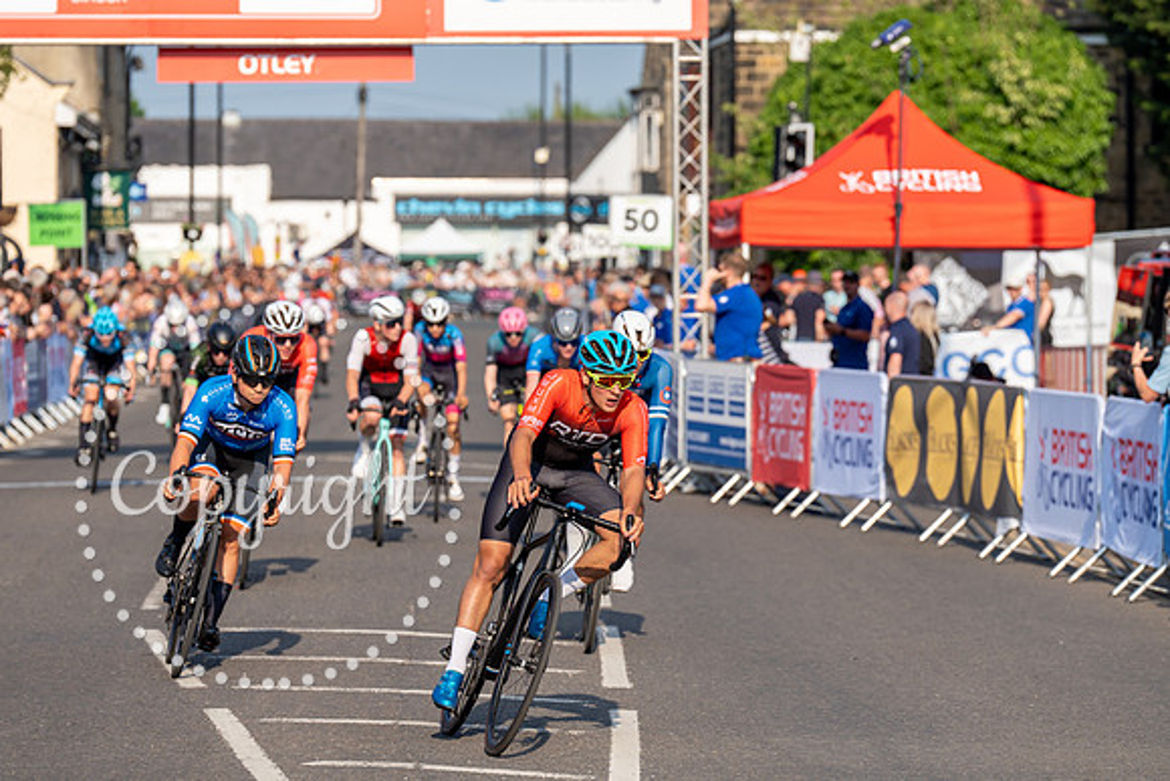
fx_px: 6014
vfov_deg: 7.4
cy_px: 390
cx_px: 585
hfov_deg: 11.1
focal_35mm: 185
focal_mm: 185
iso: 160
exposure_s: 1/1000
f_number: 5
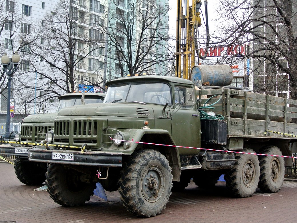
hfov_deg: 36.8
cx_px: 158
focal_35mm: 52
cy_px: 109
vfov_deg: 28.0
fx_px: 446
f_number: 4.5
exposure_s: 1/60
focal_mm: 17.5
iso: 140
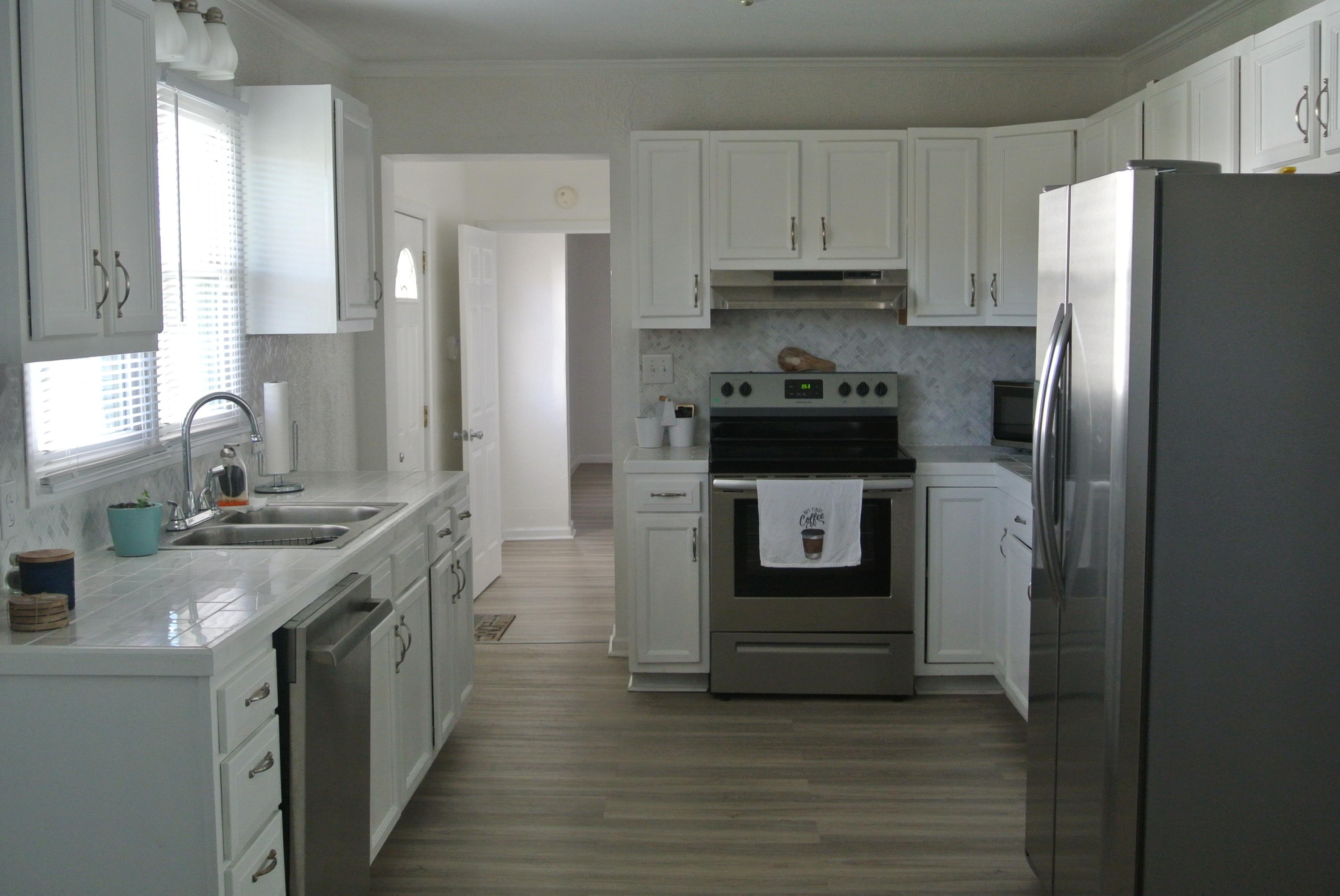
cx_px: 670
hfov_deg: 46.3
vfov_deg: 32.0
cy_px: 448
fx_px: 1565
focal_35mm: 42
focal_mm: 15.7
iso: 450
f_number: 4.2
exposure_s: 1/60
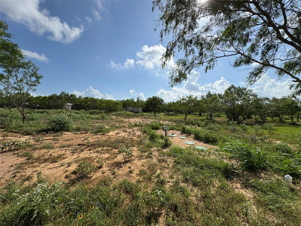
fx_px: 122
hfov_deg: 102.1
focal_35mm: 14
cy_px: 113
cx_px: 150
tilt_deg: -0.9
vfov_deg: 85.7
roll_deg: -1.2
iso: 40
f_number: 2.2
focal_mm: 2.22
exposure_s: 1/4132
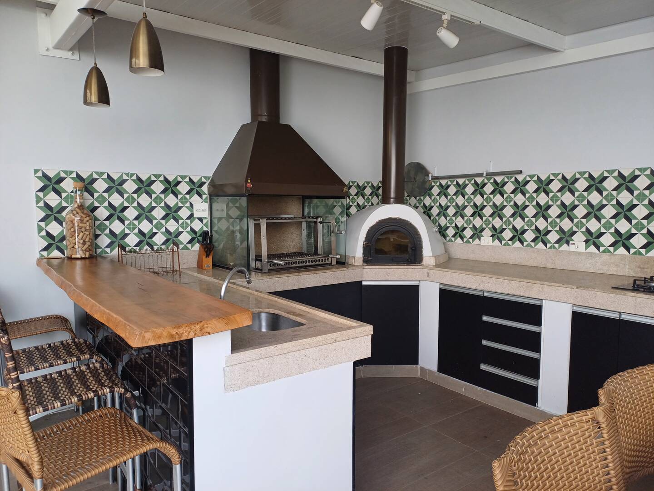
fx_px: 472
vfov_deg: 54.9
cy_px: 246
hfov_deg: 69.4
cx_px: 327
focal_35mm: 25
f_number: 1.8
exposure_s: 1/120
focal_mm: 4.65
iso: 50
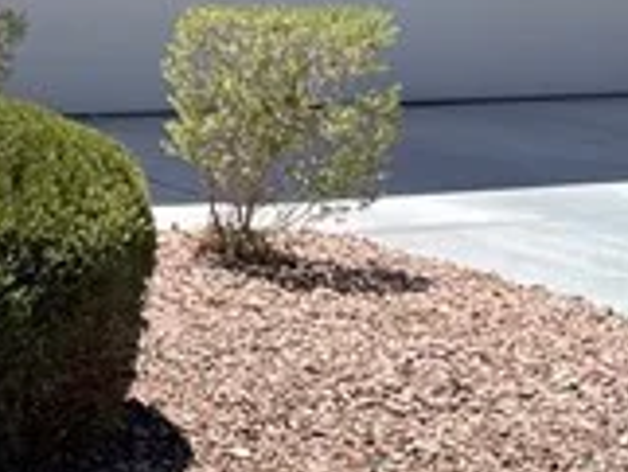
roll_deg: +0.7
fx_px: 2996
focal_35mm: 165
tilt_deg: +4.9
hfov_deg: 11.2
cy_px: -324
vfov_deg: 8.7
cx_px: -464
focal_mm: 4.2
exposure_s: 1/2506
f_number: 1.6
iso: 32
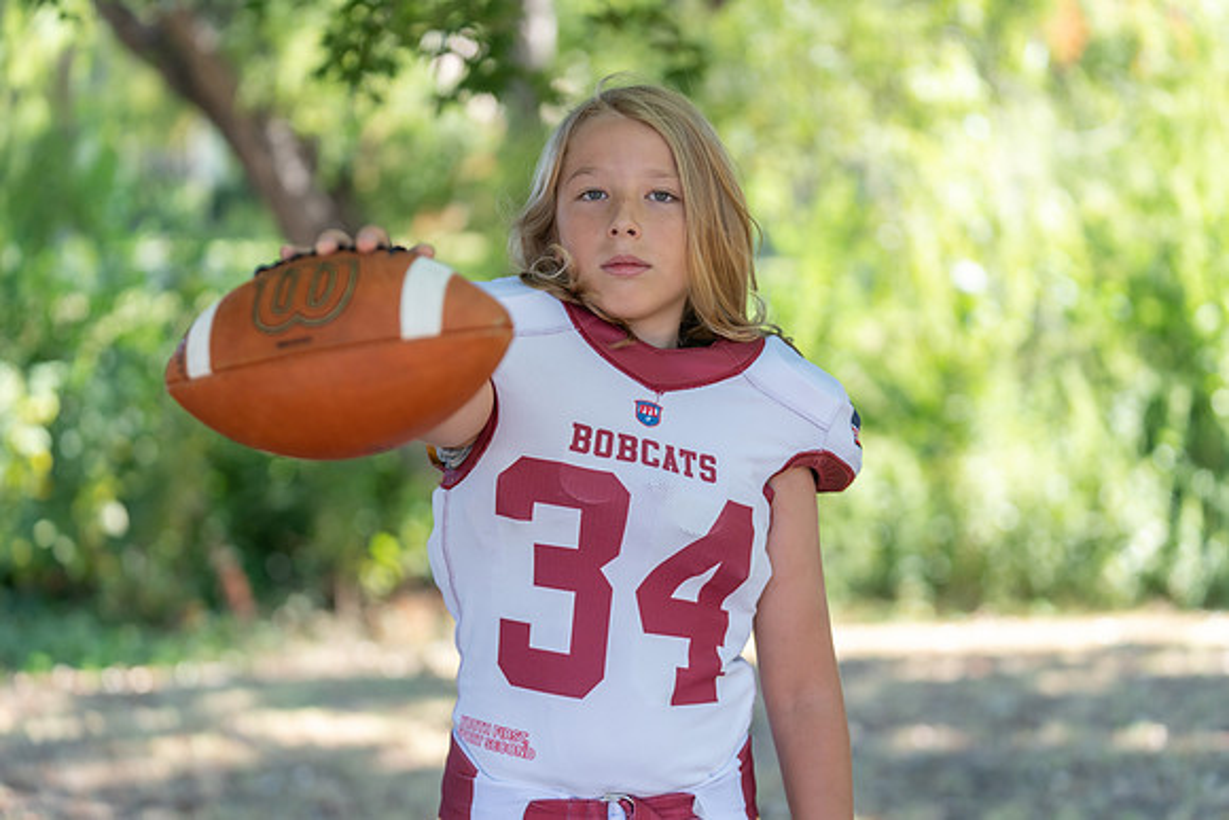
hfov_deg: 25.4
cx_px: 614
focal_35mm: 80
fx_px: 2732
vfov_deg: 17.1
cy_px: 410
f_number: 2.8
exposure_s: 1/320
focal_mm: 80
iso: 200
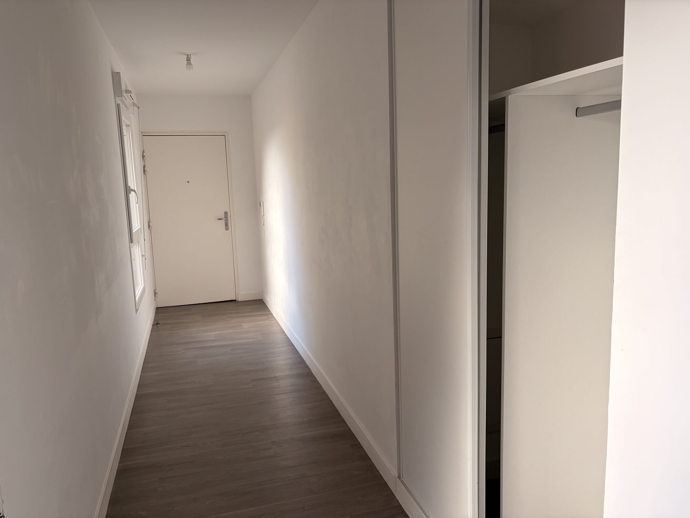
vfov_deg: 53.1
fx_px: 518
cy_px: 259
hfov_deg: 67.3
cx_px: 345
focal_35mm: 26
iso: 64
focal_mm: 5.96
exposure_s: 1/122
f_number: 1.6
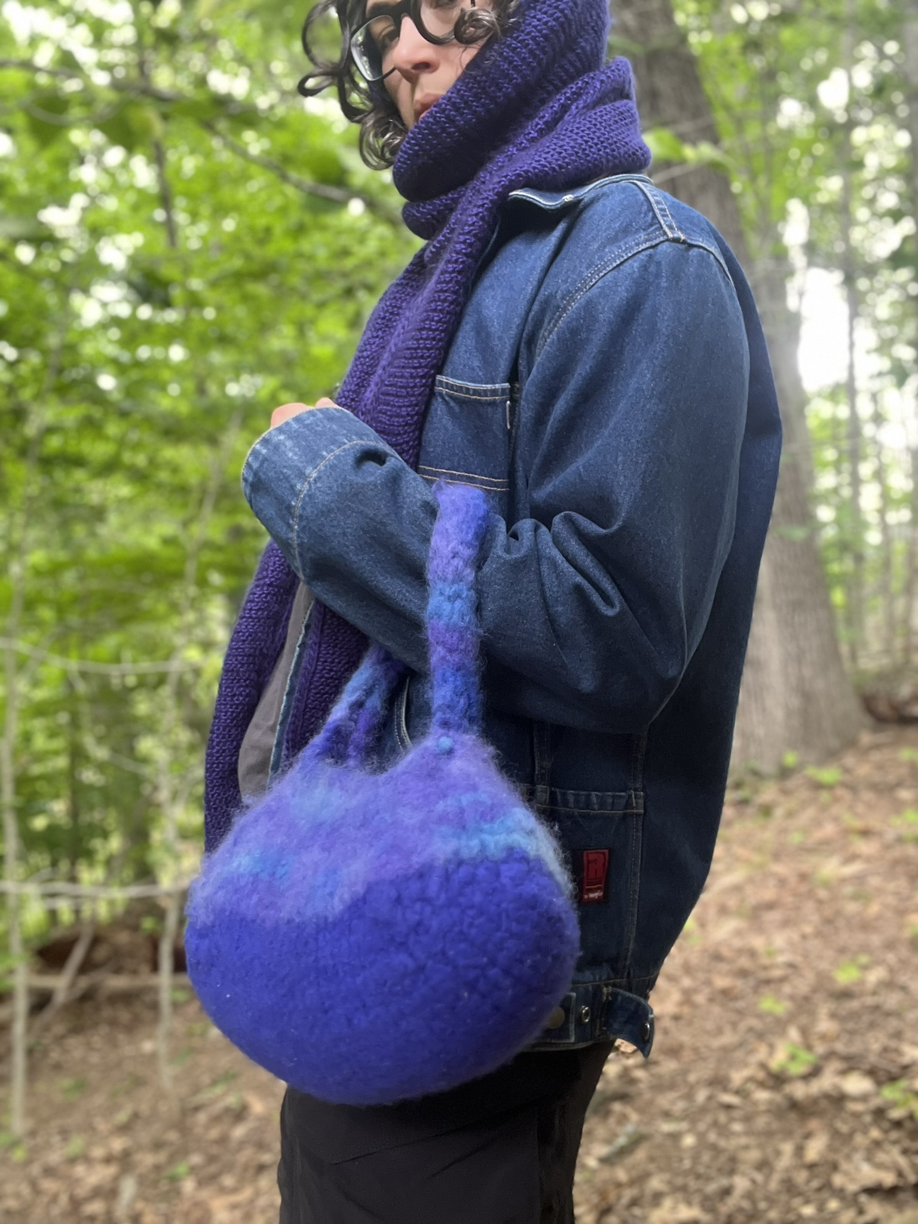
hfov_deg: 46.8
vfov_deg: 60.0
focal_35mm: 30
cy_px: 612
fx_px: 1061
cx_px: 459
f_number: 2.2
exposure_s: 1/60
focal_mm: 2.71
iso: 250
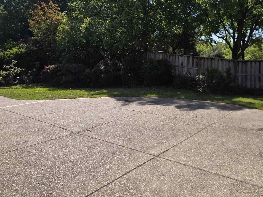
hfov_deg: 63.8
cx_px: 174
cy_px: 75
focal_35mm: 27
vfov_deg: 50.9
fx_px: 205
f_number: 1.9
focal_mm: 2.2
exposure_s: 1/2066
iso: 40
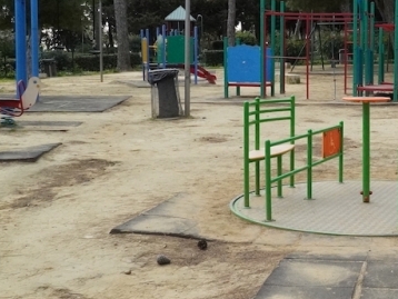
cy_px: 137
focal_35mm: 58
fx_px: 667
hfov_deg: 31.6
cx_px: 359
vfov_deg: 25.3
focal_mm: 18
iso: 4000
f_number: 9
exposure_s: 1/2500
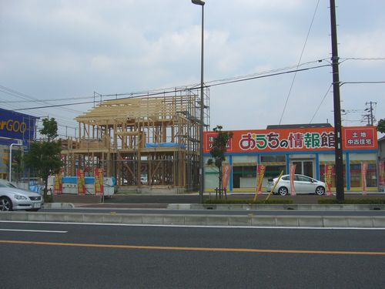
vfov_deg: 40.7
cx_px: 192
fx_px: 389
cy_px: 144
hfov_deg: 52.6
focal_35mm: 35
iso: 80
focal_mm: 5.8
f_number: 5.6
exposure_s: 1/500
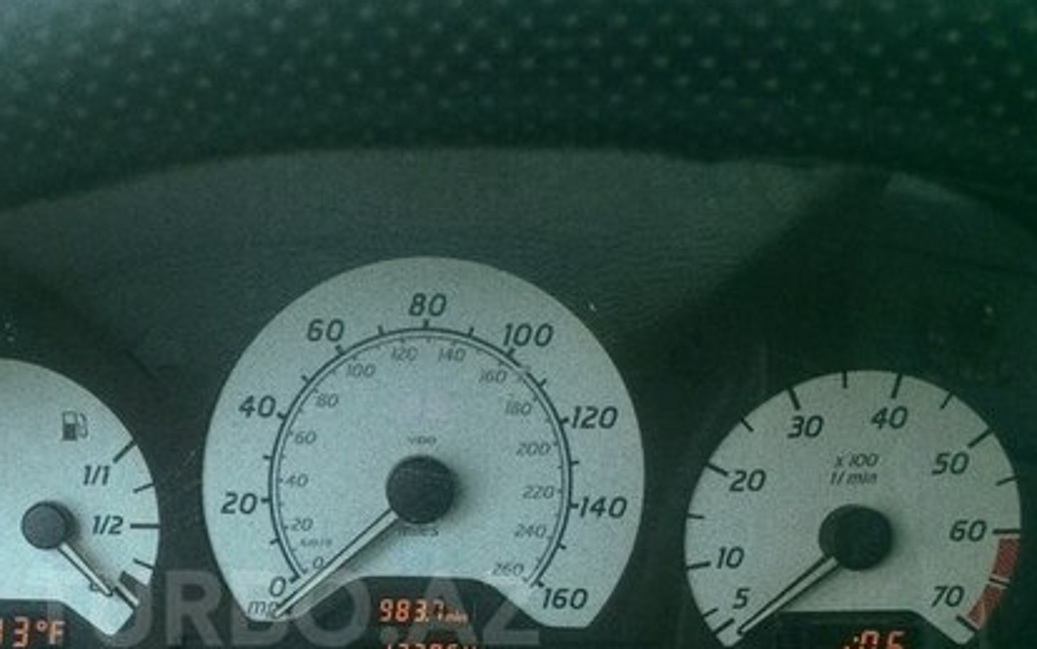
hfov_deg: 40.1
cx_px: 283
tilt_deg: -27.7
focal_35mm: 49
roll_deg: -2.8
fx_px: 1385
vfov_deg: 25.4
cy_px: 608
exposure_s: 1/33
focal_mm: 4.15
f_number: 2.2
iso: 64
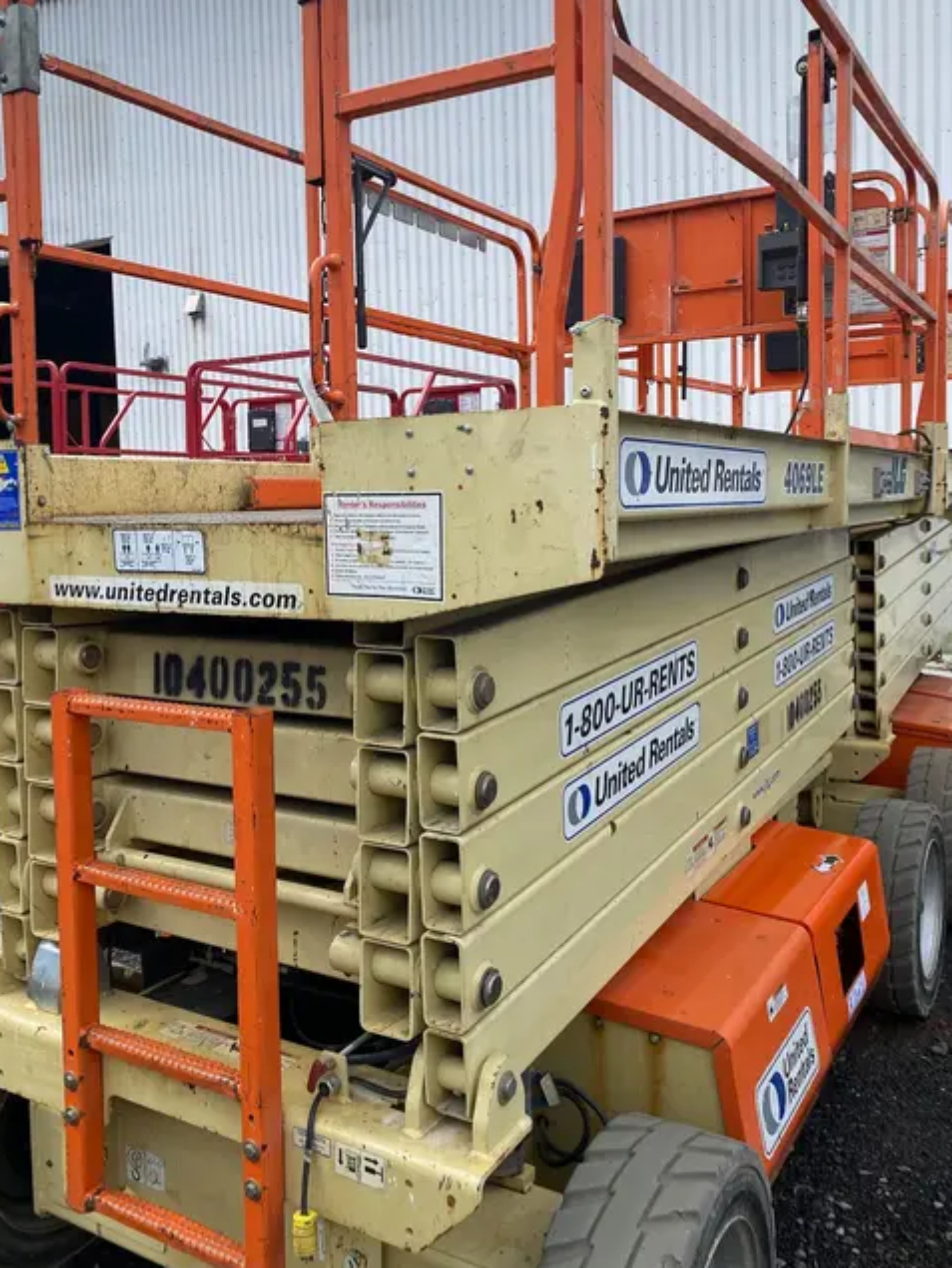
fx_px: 1099
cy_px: 556
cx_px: 459
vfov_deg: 59.7
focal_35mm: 30
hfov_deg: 46.8
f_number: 1.8
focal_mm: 4.25
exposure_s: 1/965
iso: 32
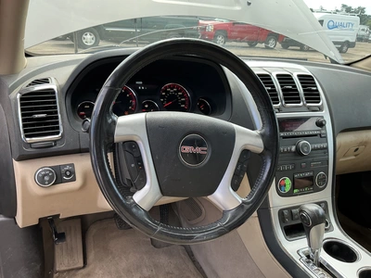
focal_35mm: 28
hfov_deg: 63.4
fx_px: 300
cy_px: 139
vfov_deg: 49.7
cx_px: 186
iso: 25
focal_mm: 3
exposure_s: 1/122
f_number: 1.8
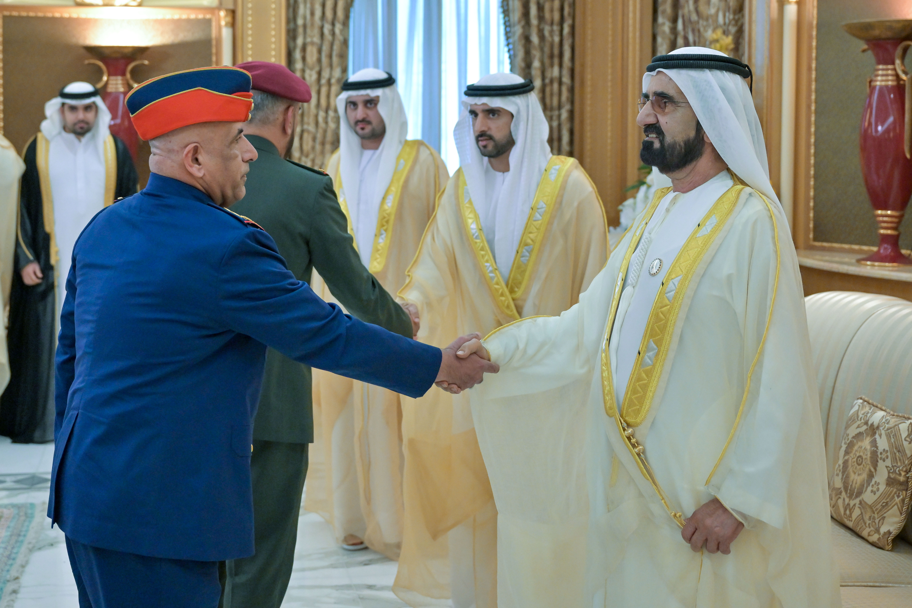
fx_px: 937
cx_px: 456
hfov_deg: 51.9
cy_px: 304
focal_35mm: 37
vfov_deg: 35.9
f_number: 3.2
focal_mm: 37
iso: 2000
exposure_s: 1/250
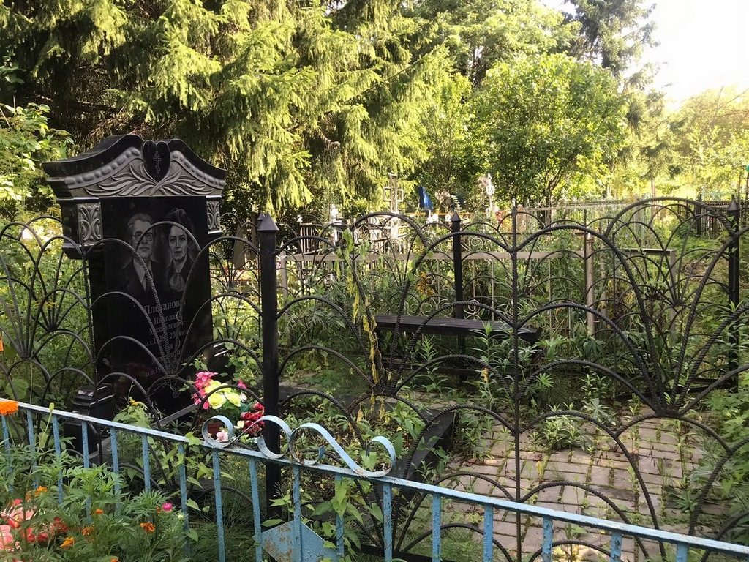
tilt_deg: -5.6
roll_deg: +1.0
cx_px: 374
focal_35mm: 28
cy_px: 281
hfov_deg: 63.4
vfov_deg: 49.7
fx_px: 606
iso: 20
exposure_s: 1/150
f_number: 1.8
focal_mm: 3.99
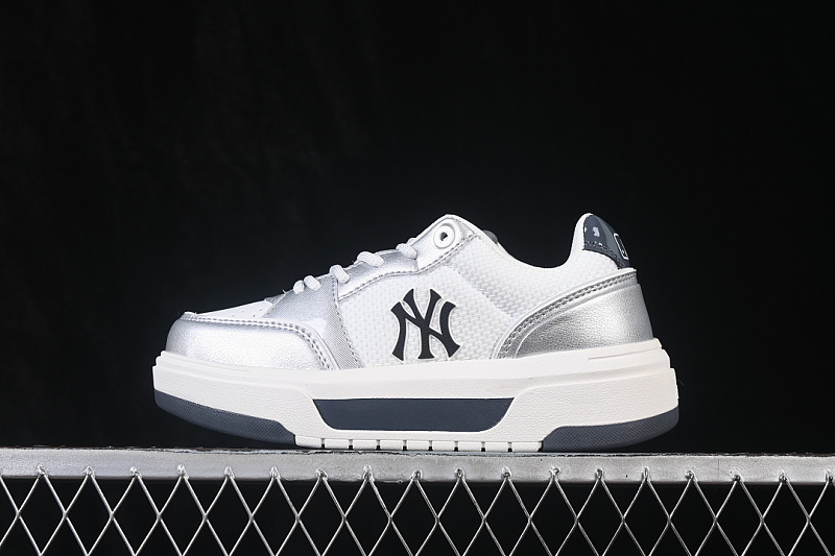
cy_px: 278
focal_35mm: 75
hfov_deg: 27.0
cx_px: 418
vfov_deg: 18.2
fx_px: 1739
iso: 160
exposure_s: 1/80
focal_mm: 50
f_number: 8
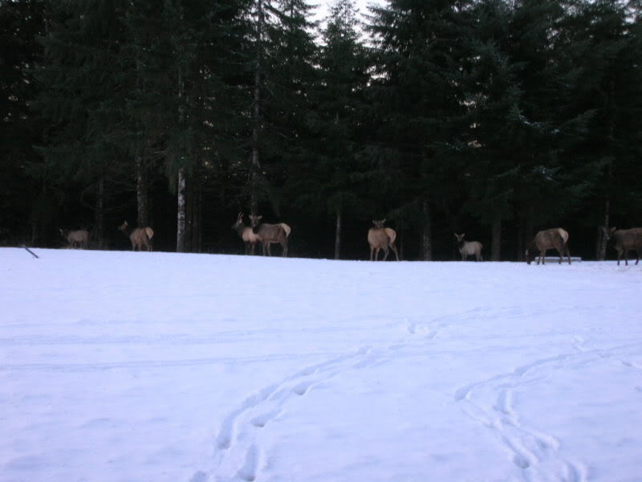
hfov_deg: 27.8
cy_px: 241
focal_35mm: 70
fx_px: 1298
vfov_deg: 21.0
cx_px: 321
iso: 66
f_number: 3.9
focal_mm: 11.7
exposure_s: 1/30
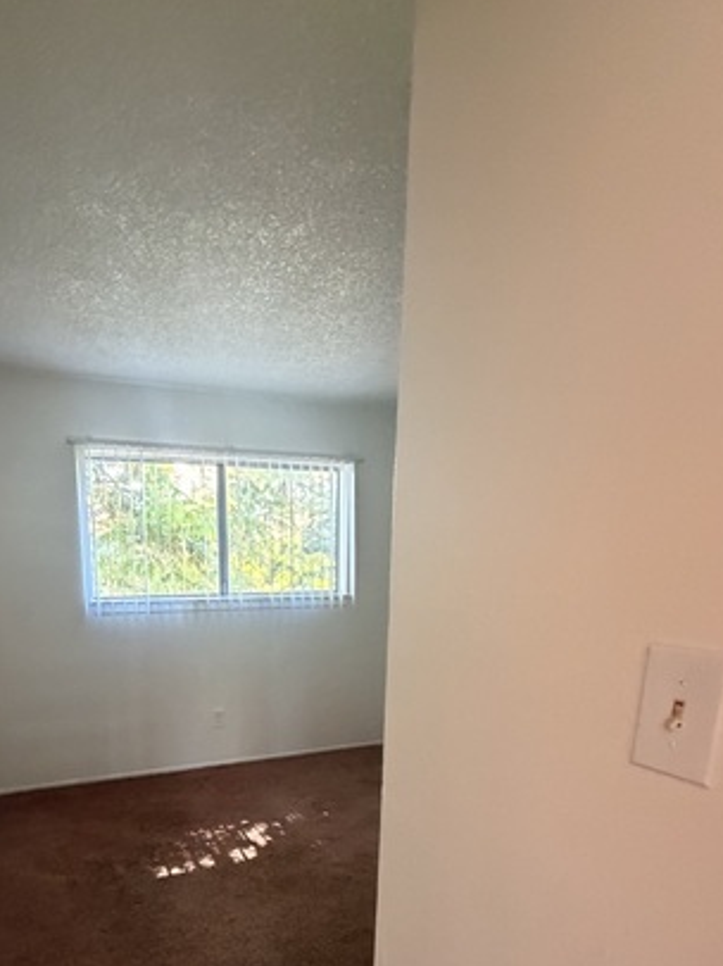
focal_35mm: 23
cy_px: 717
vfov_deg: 69.4
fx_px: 641
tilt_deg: -11.4
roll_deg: -0.5
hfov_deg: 57.7
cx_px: 250
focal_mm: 2.22
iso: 800
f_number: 2.2
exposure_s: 1/60
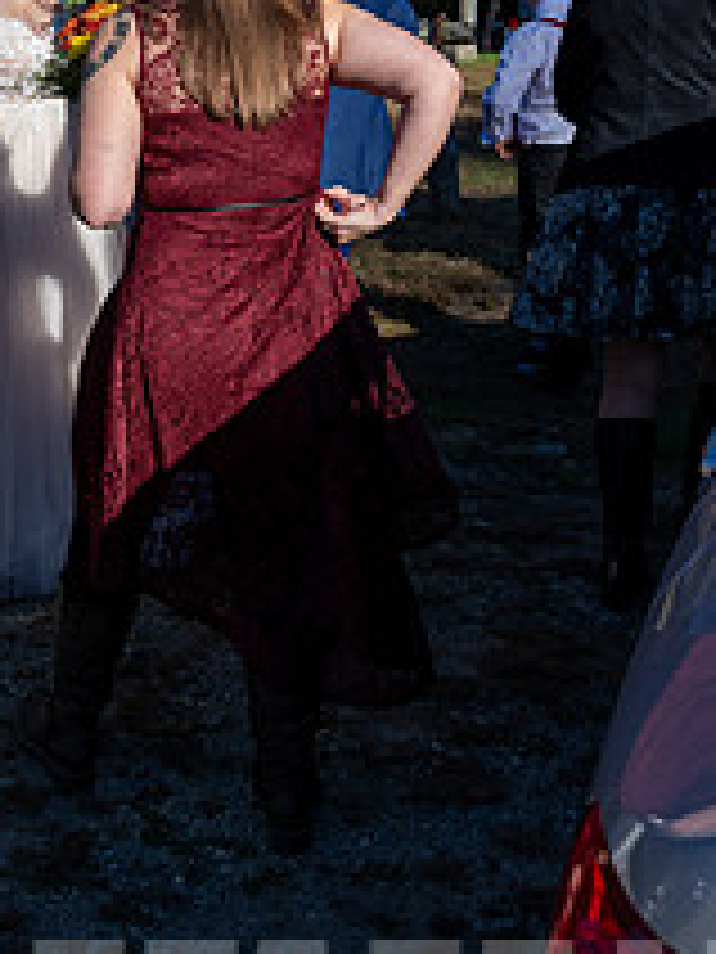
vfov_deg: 32.9
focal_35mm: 57
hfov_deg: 25.2
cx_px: 146
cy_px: 207
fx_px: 1572
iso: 1400
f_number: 4.5
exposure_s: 1/8000
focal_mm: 28
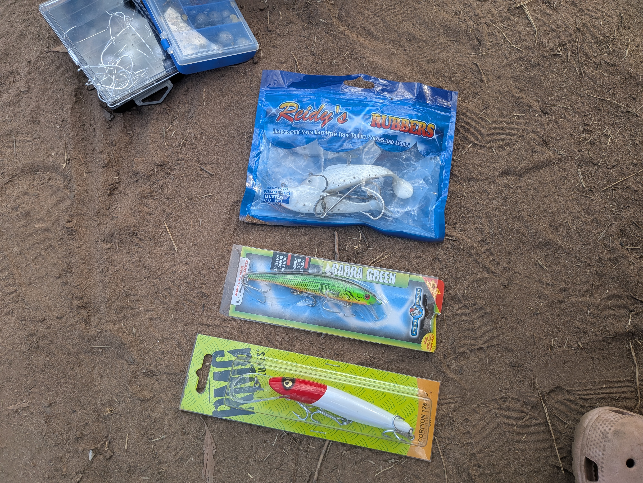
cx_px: 322
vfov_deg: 56.8
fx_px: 446
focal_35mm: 24
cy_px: 242
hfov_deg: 71.6
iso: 28
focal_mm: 4.53
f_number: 1.7
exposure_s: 1/382
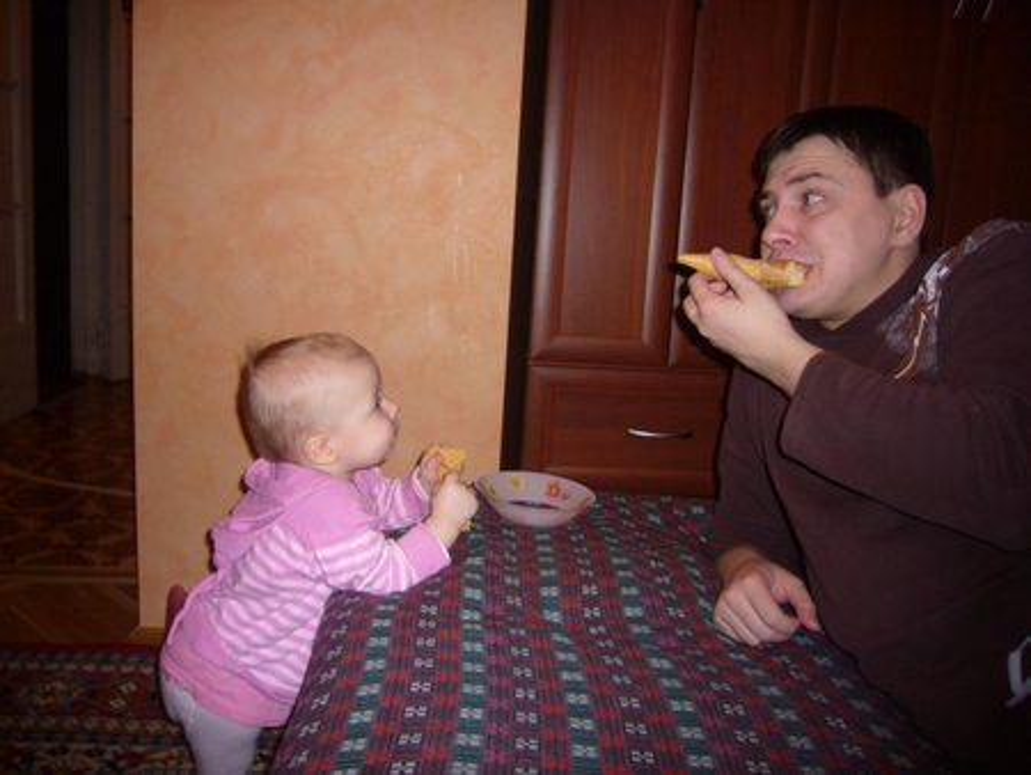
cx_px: 516
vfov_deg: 49.8
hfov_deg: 63.4
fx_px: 834
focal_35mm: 28
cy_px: 388
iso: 100
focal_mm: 4.6
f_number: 2.8
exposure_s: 1/30
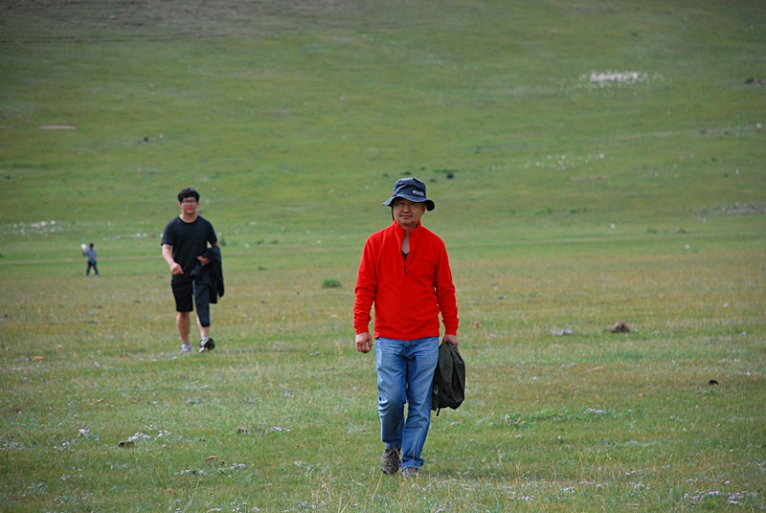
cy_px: 256
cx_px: 383
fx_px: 4315
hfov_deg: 10.1
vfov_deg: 6.8
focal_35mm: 202
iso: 400
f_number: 6.3
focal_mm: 135
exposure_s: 1/1250
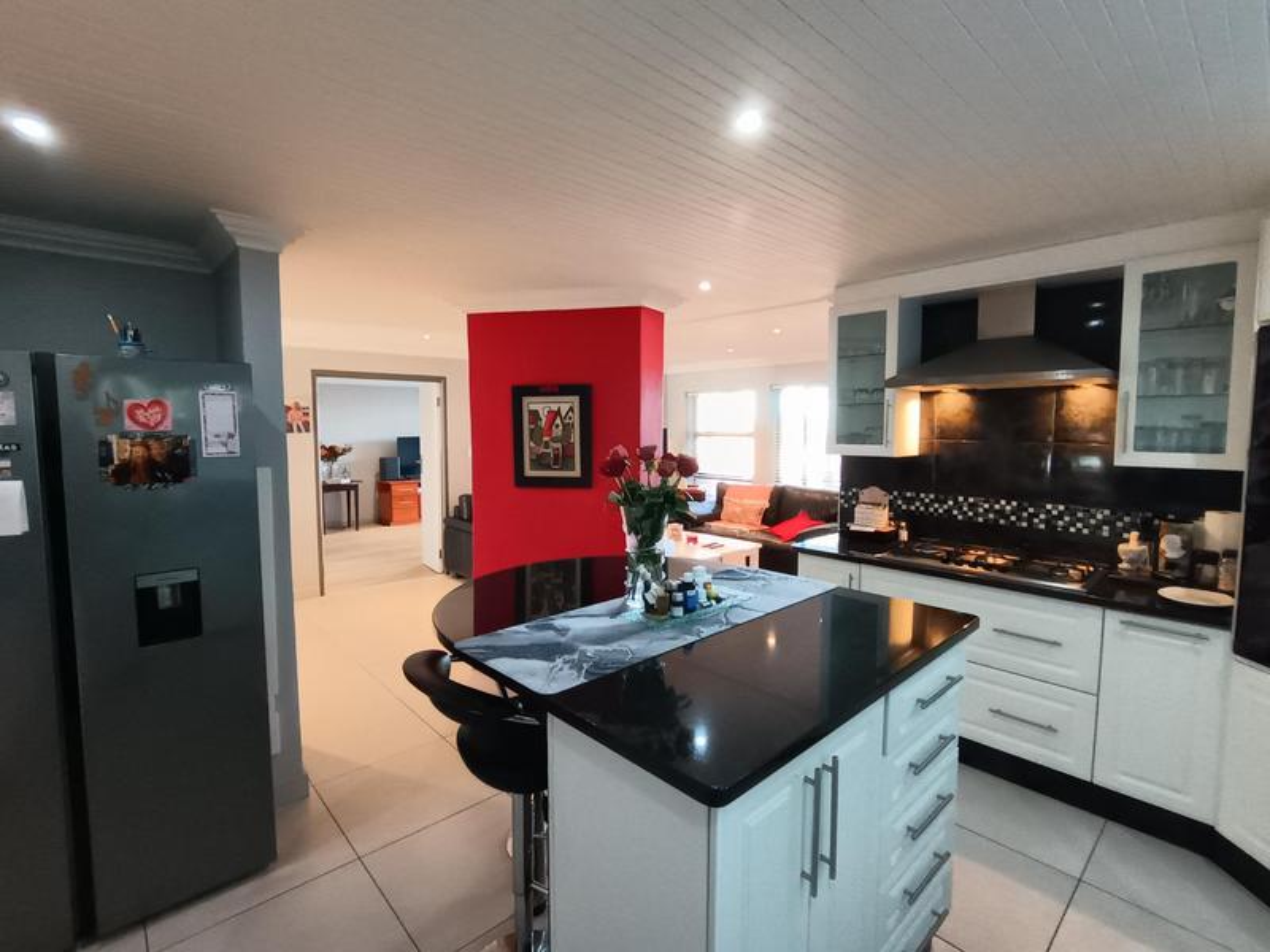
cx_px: 635
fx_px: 624
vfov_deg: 74.7
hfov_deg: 91.0
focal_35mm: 17
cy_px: 476
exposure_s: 1/25
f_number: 2.2
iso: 883
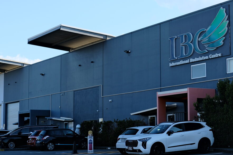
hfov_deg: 24.1
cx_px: 151
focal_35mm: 84
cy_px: 78
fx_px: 544
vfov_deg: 16.3
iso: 250
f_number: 5
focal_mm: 35
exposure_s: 1/480
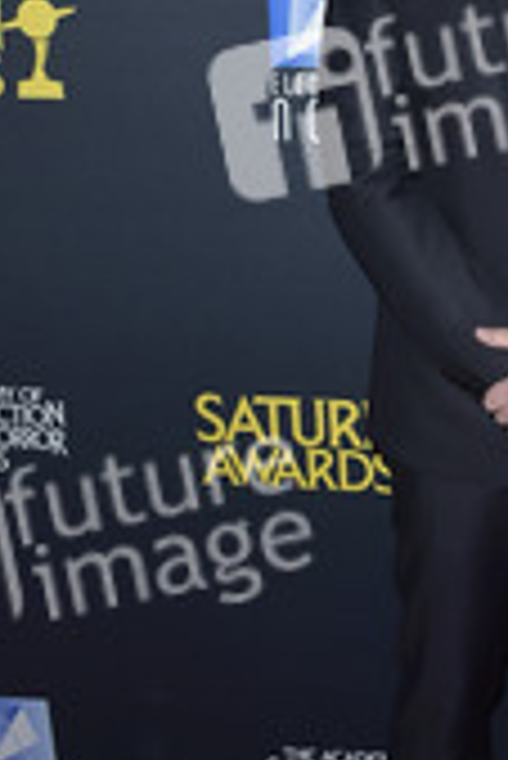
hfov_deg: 16.0
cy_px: 319
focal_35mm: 83
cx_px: 573
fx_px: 1753
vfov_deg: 24.4
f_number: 6.3
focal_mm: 35
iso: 250
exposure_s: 1/250
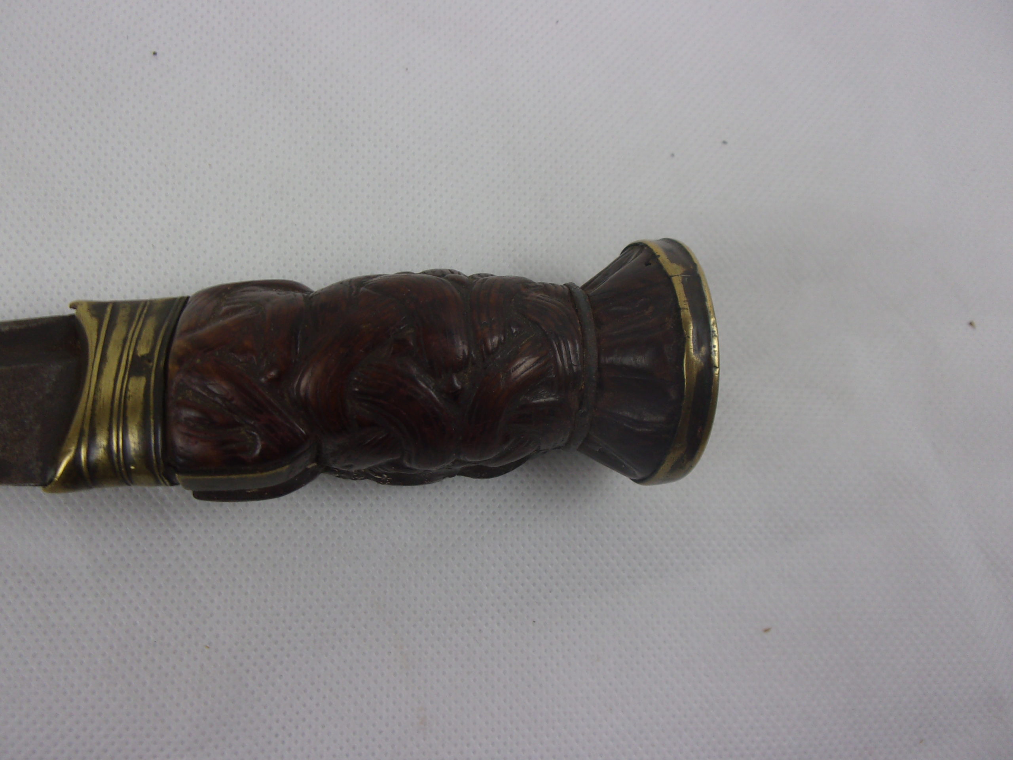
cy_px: 380
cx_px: 506
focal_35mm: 28
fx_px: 819
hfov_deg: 63.4
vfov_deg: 49.7
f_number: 3.9
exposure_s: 1/38
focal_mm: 5.1
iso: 80
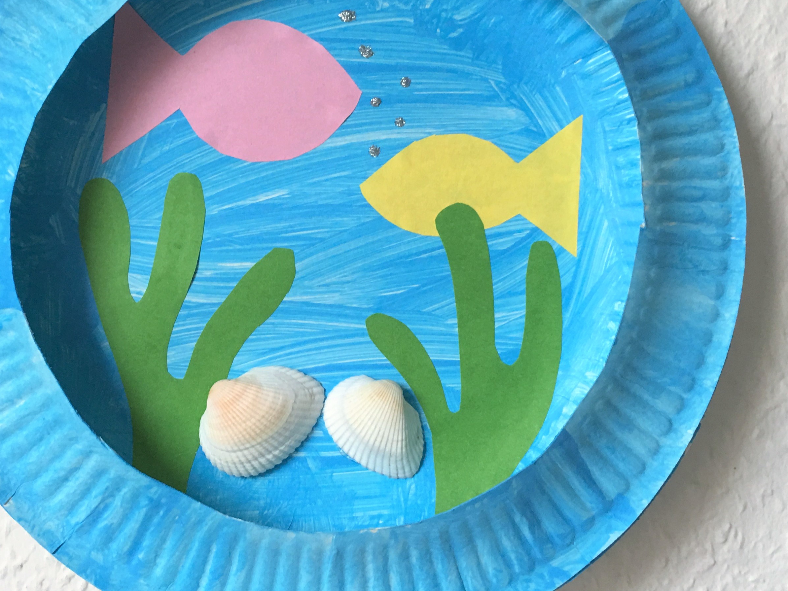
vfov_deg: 29.5
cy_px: 211
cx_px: 274
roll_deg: -4.3
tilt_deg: -1.8
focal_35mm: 49
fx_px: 1116
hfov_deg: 38.5
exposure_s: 1/33
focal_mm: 4.15
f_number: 2.2
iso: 50
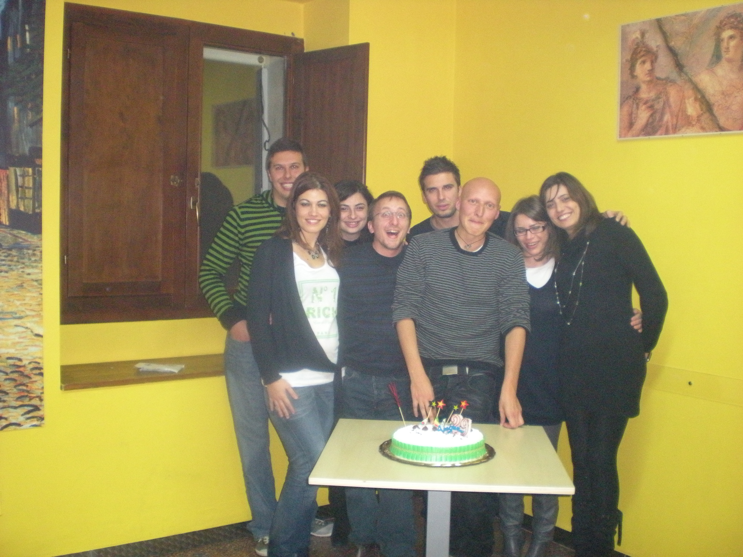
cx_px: 372
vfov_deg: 37.7
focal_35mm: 38
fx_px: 816
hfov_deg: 49.0
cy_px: 278
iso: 573
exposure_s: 1/60
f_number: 3.1
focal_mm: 6.3
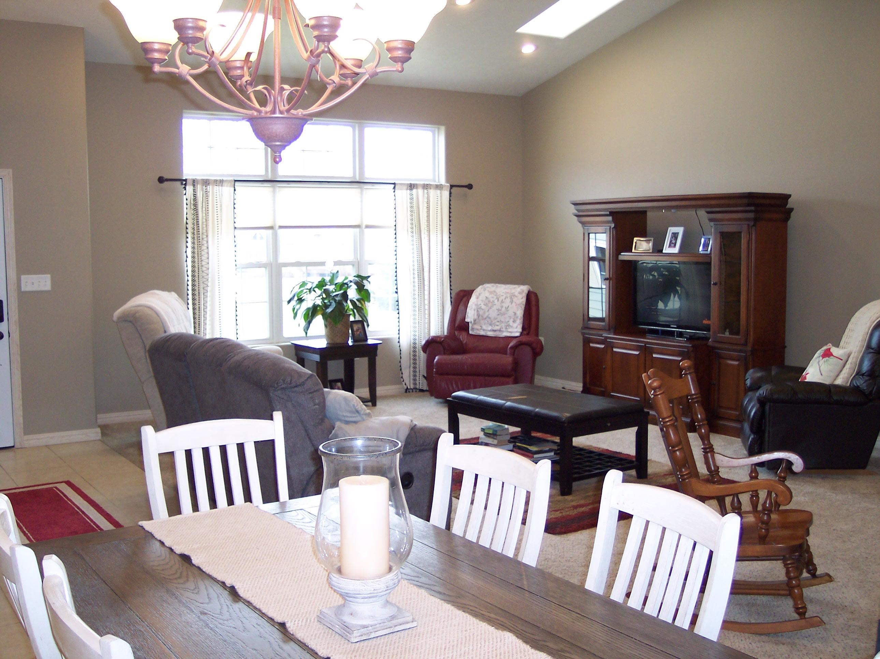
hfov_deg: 49.0
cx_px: 440
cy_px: 330
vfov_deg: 37.7
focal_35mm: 38
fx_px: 965
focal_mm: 8
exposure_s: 1/30
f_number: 2.8
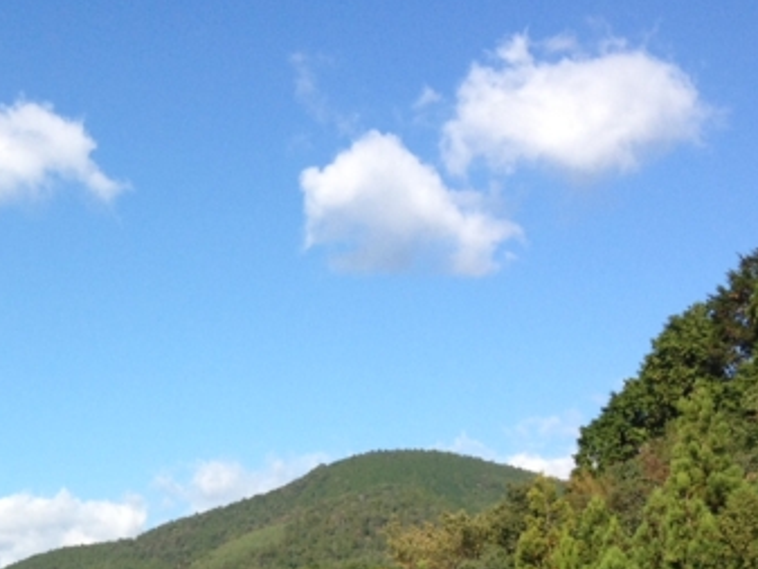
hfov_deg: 22.9
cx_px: 56
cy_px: 513
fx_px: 1818
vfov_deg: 17.5
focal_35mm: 83
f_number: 2.4
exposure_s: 1/1284
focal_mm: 4.28
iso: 50
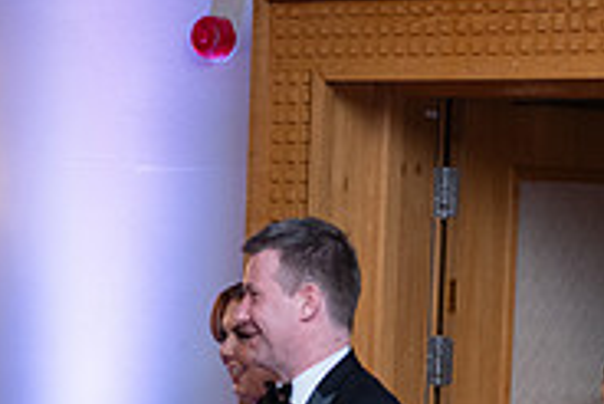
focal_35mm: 195
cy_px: 603
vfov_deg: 7.0
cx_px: 332
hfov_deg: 10.5
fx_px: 3274
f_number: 3.5
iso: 800
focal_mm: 62
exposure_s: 1/160
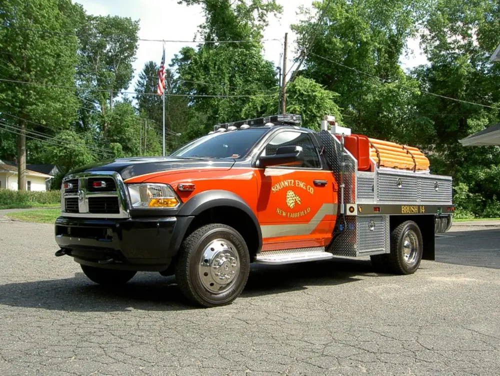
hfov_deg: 53.9
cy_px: 188
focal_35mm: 34
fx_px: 491
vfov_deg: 41.8
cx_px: 250
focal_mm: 5.6
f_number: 4.7
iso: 50
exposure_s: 1/100
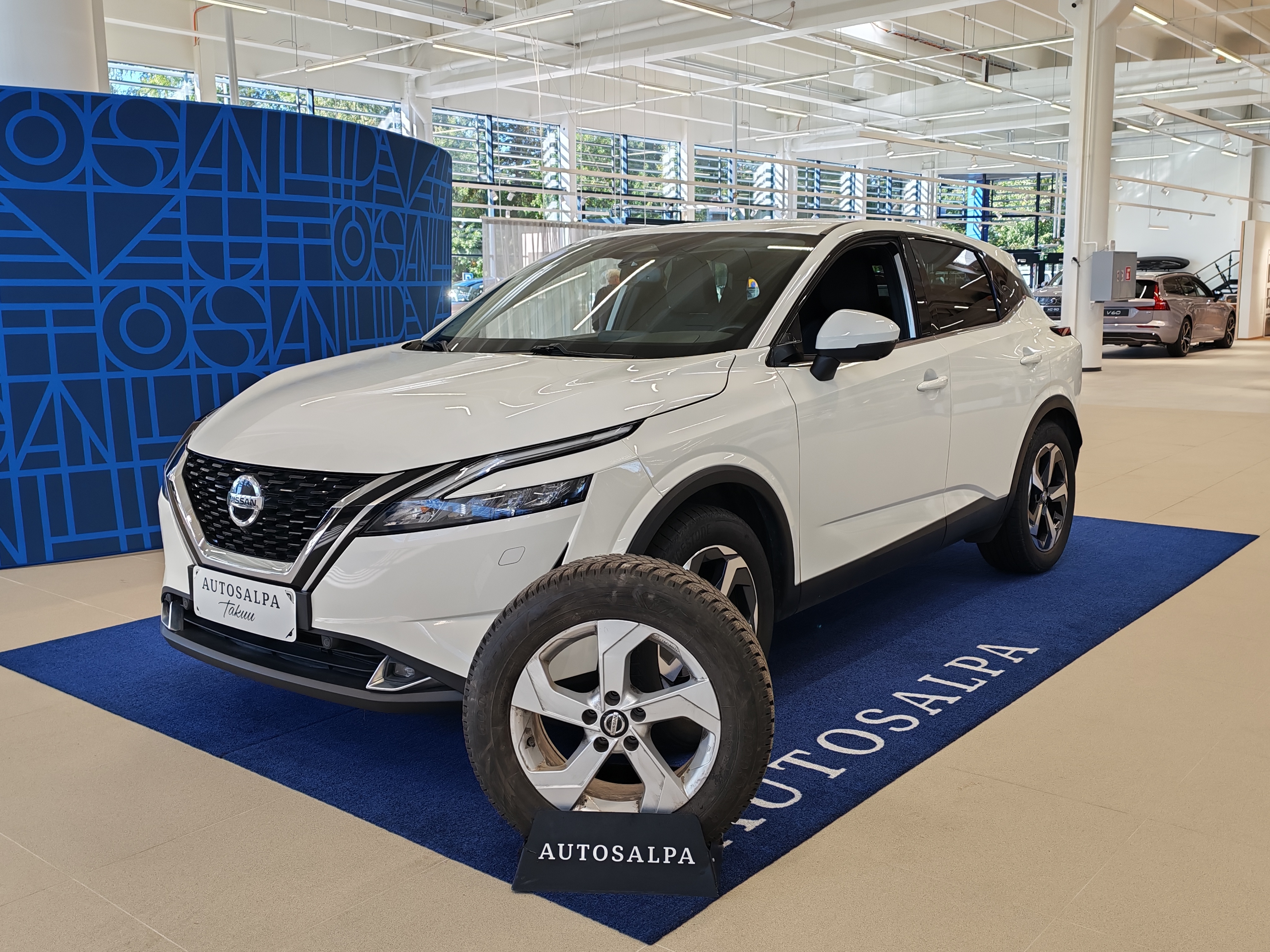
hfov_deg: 55.4
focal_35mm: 33
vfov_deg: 42.9
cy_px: 476
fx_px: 1211
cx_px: 635
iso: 101
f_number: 1.9
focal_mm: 6.12
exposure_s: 1/100
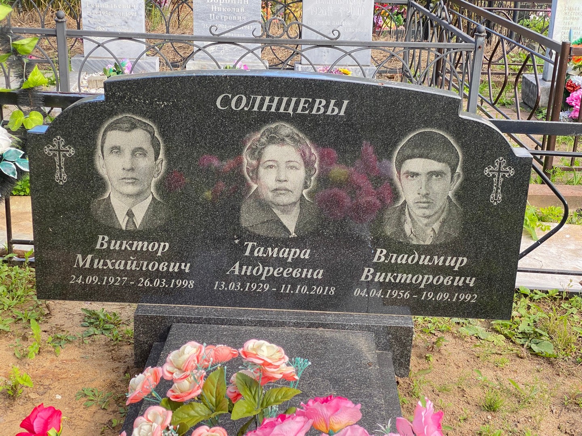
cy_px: 218
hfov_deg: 36.8
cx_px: 291
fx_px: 874
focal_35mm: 52
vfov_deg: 28.0
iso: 20
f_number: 2
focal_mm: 6
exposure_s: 1/372
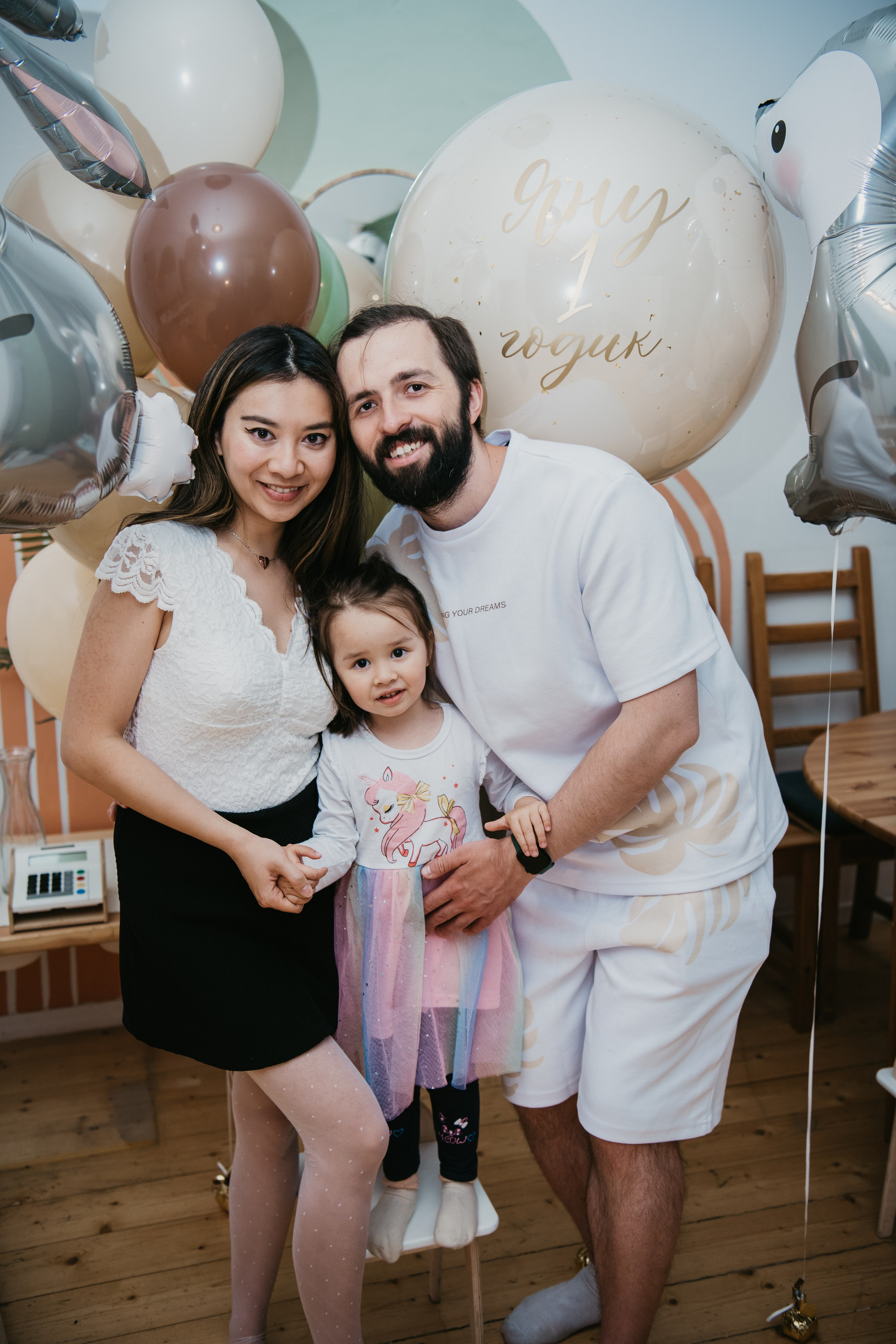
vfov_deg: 50.7
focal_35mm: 38
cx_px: 448
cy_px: 672
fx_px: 1419
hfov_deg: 35.1
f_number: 3.2
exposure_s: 1/160
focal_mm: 38
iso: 250
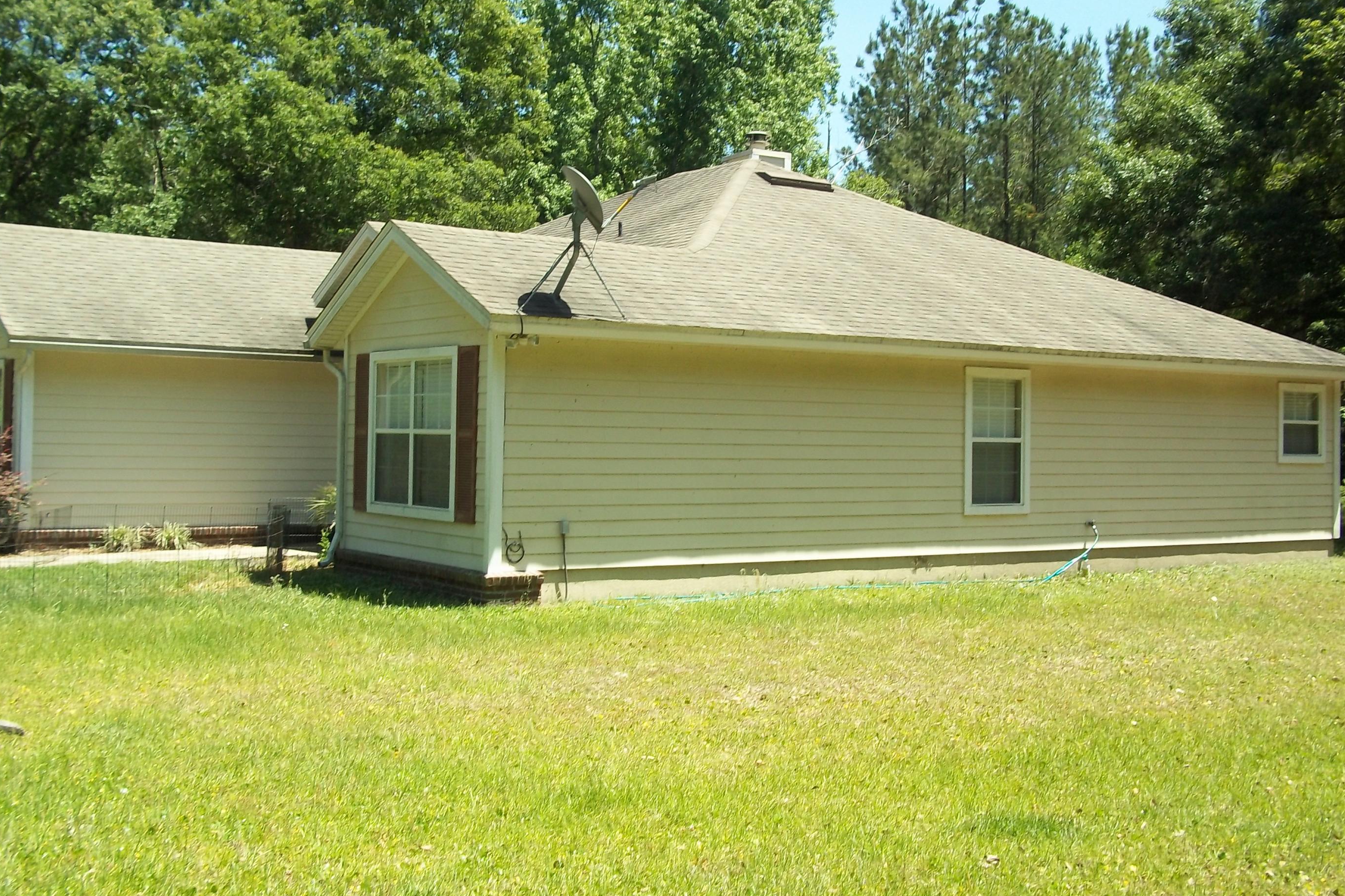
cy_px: 378
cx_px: 620
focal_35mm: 41
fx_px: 1532
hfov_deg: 47.4
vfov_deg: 32.6
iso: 80
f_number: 8
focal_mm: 6.5
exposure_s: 1/100
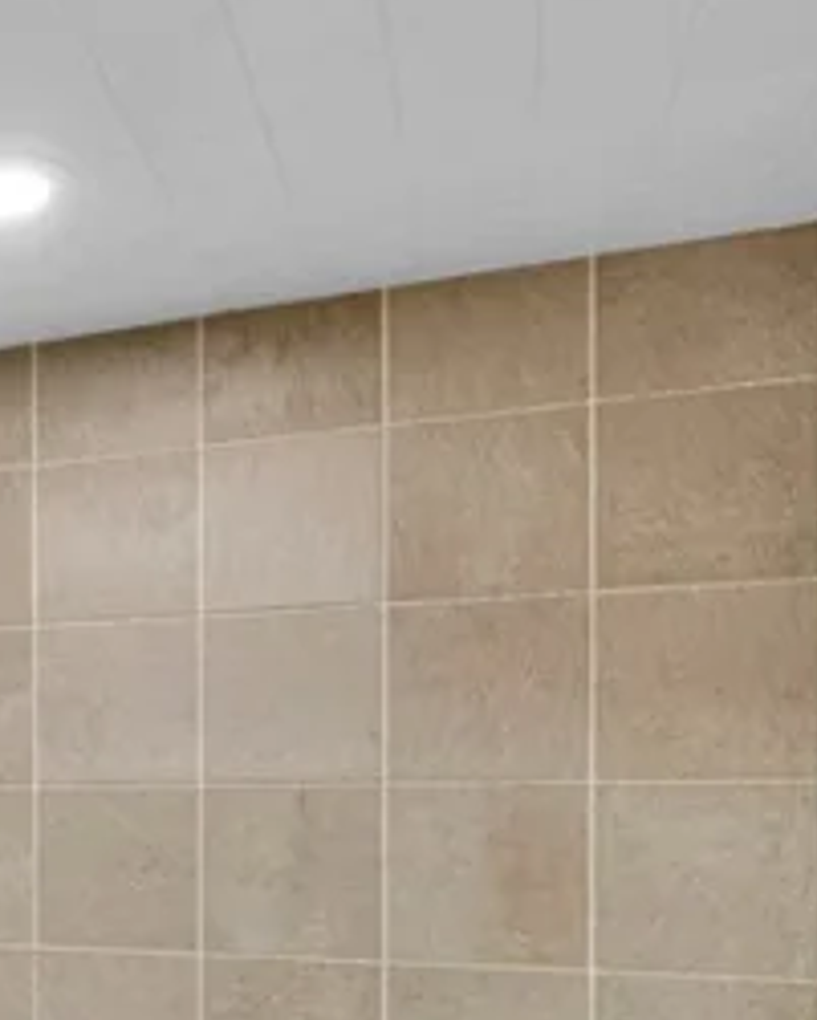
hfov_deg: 28.9
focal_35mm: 44
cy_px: 748
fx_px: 1329
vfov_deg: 40.9
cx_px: -195
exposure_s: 1/2
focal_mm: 14
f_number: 8
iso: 100
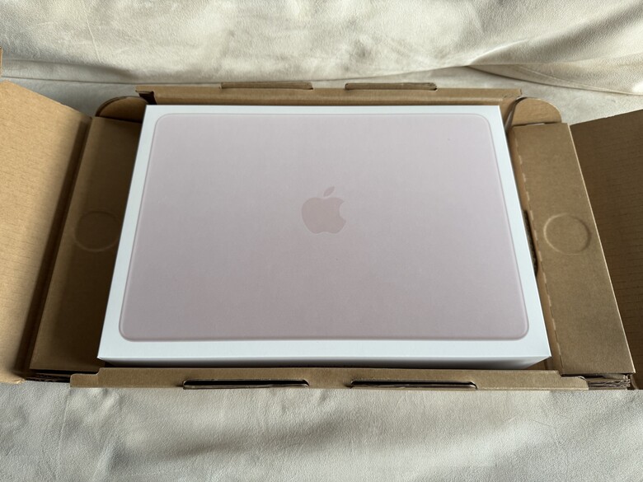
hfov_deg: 71.6
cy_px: 241
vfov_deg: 56.8
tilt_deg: -65.0
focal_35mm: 24
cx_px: 322
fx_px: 446
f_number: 1.78
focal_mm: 6.76
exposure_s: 1/121
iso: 100
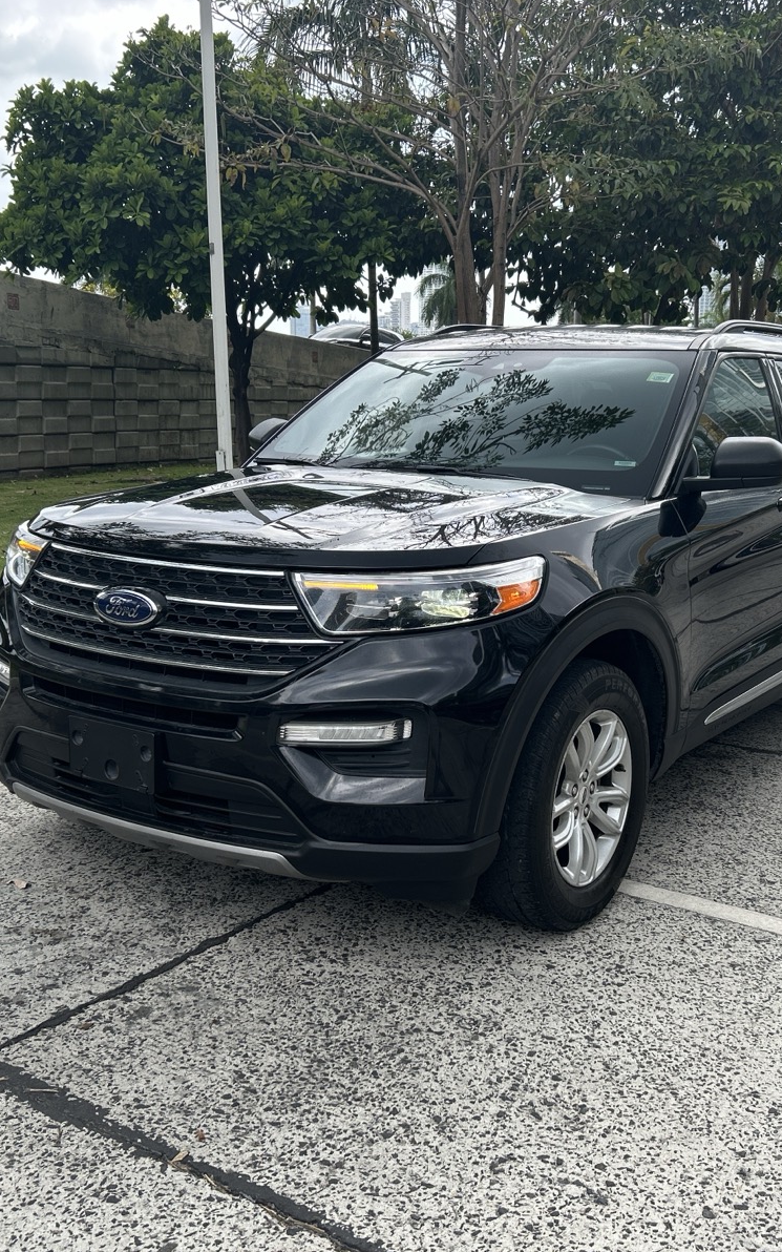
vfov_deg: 52.7
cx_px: 451
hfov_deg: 34.4
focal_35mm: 37
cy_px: 623
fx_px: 1262
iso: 50
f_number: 1.5
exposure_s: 1/949
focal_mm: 5.7
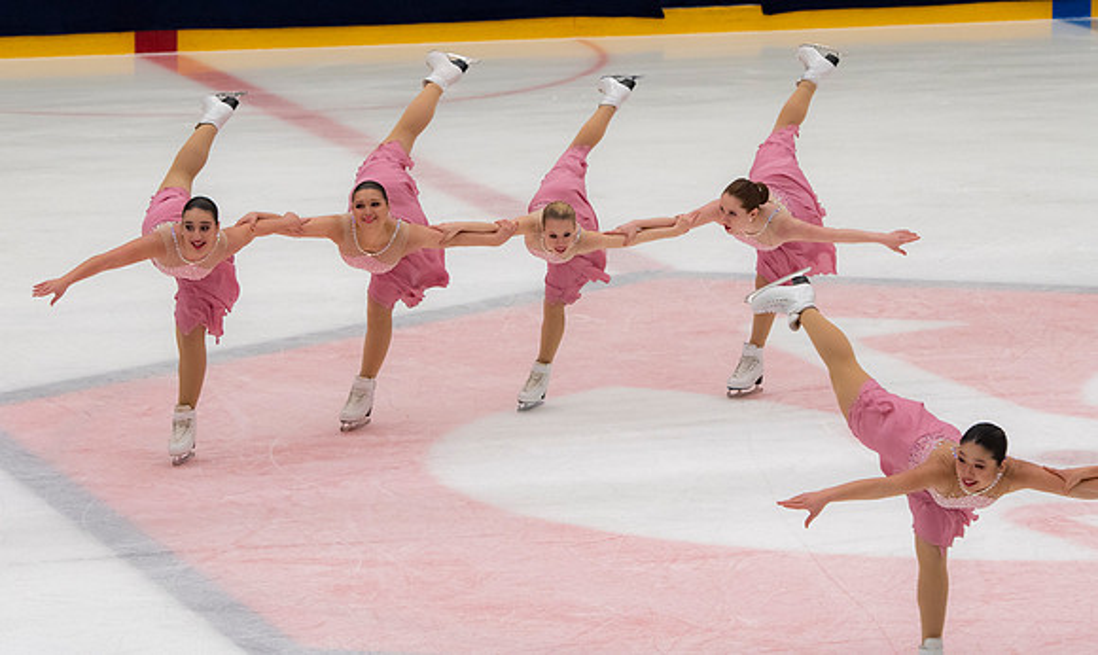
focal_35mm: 198
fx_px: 5863
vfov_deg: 6.4
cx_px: 428
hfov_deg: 10.7
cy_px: 208
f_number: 5.6
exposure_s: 1/320
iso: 900
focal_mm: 105
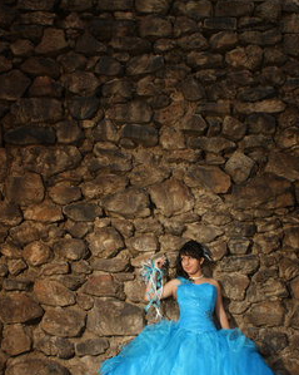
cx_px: 151
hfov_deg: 30.8
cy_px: 237
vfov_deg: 37.8
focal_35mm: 49
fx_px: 542
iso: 100
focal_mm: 26
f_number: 9
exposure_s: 1/80
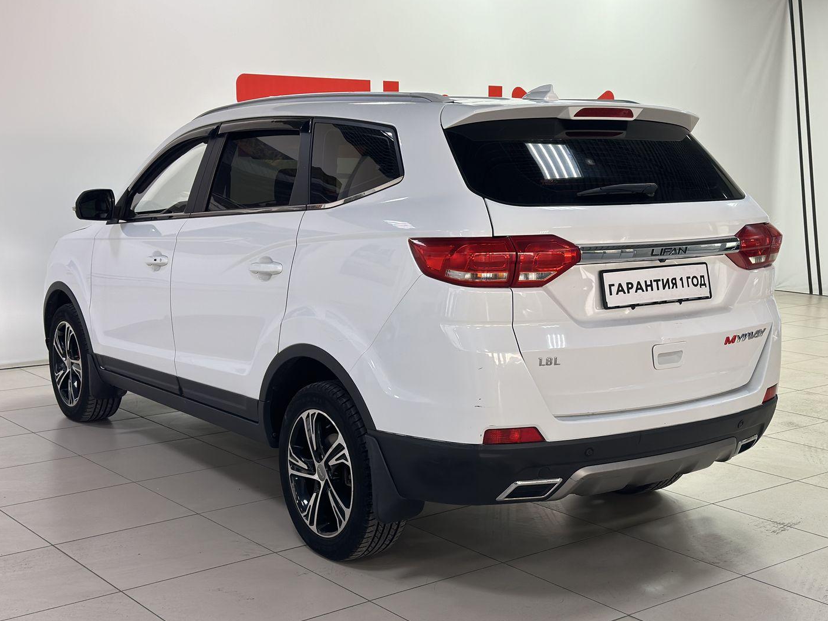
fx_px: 1172
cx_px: 420
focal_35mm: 49
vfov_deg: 29.7
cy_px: 312
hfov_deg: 38.9
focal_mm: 6.86
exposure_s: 1/100
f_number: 1.78
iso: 64
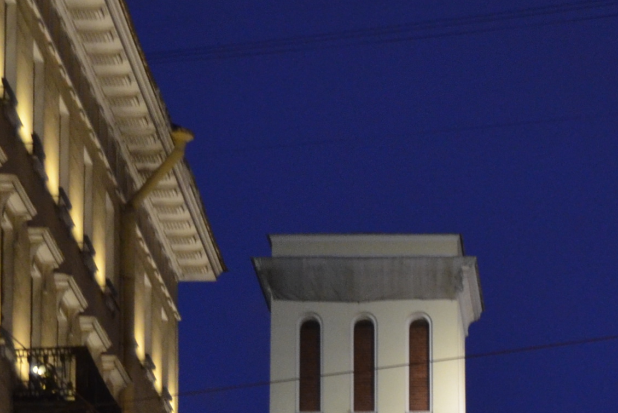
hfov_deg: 10.8
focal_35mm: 186
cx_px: 814
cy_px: 635
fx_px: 3194
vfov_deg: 7.3
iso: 1400
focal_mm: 38
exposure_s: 1/30
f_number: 4.8
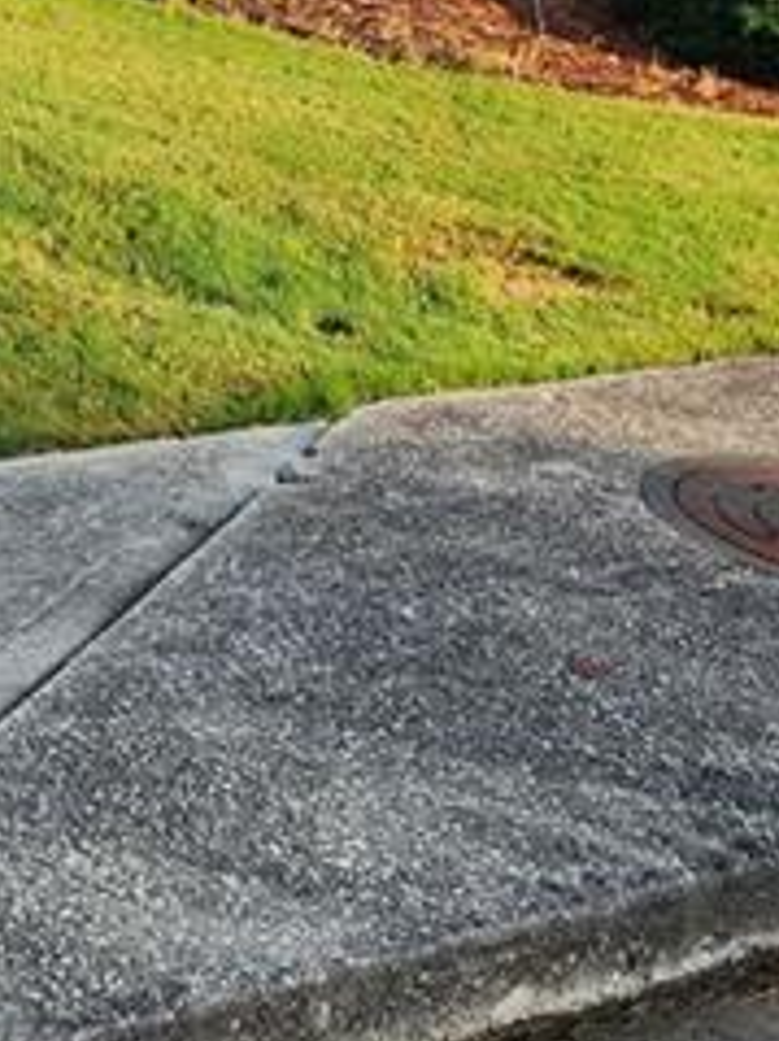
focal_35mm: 74
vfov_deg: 24.9
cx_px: -122
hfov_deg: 18.9
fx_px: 2222
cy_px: -39
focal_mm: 6.4
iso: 12
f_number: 1.8
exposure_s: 1/180
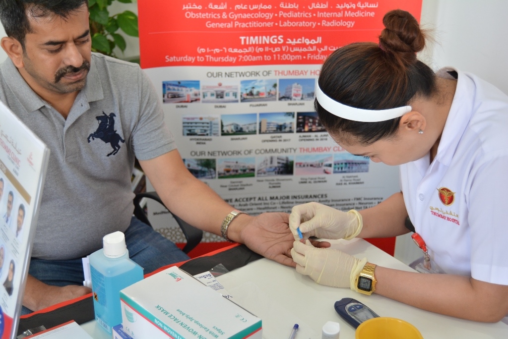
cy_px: 170
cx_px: 254
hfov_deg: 41.1
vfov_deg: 28.1
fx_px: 678
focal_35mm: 48
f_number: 4.5
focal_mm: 32
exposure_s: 1/60
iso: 720
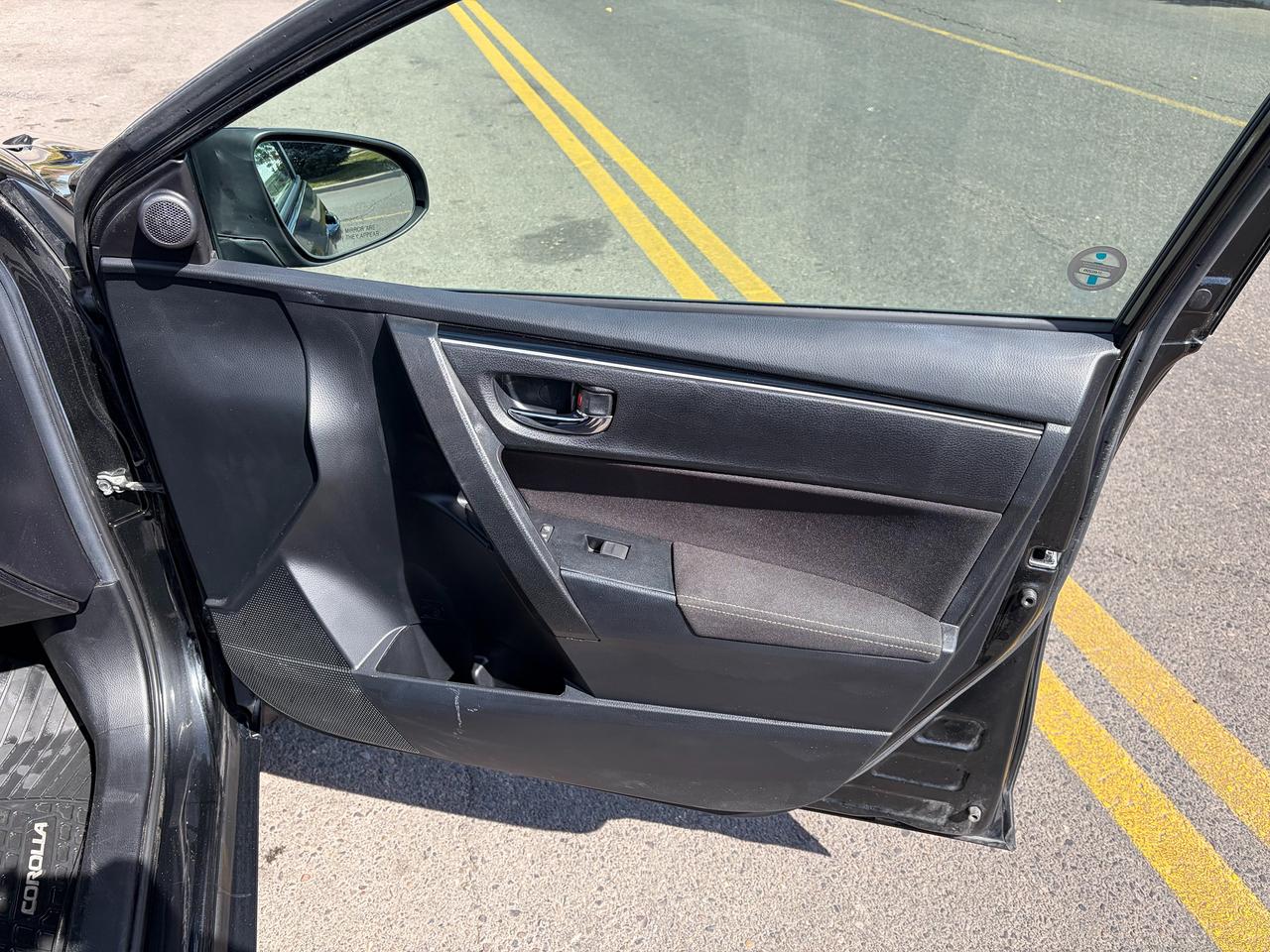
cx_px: 635
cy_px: 476
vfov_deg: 53.1
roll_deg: -1.3
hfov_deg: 67.3
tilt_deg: -34.0
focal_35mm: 26
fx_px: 954
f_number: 1.6
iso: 50
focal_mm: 5.96
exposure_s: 1/840
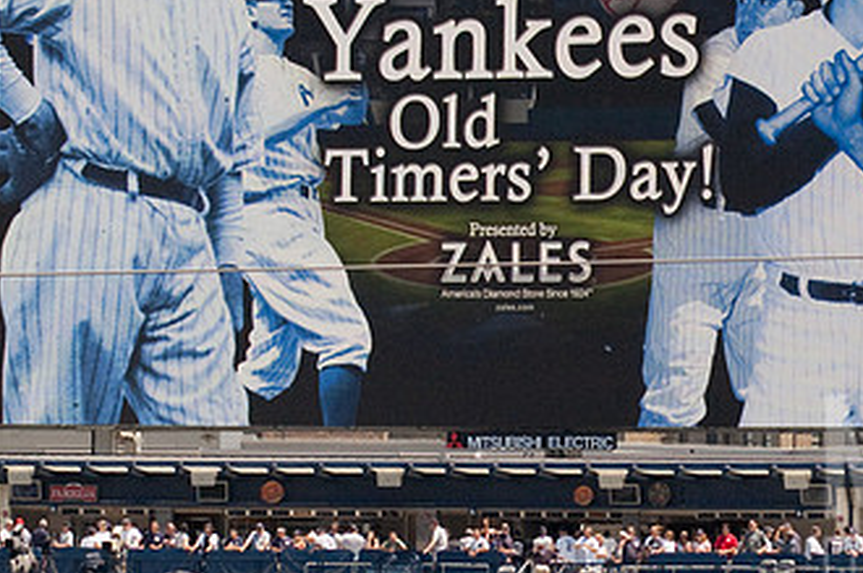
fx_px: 5721
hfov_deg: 8.6
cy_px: 88
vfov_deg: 5.7
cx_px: 493
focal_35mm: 239
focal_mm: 80
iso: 640
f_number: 13
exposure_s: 1/640
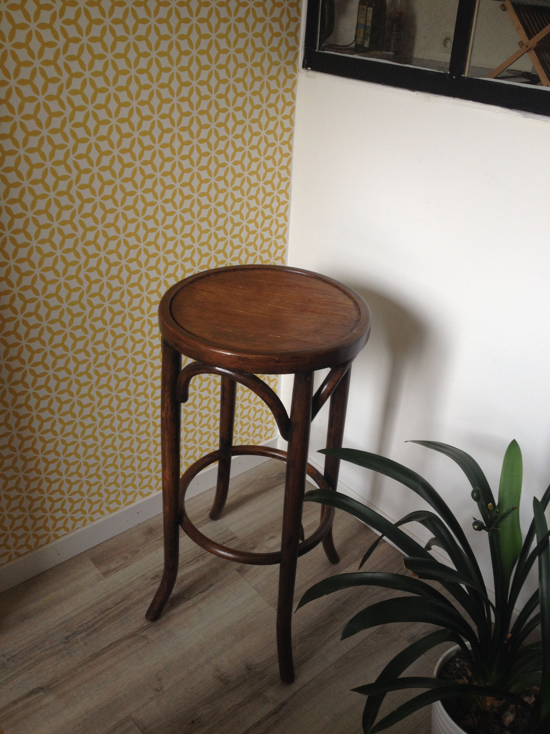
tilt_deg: -29.0
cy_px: 367
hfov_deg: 40.7
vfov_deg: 52.6
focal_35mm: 35
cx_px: 275
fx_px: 741
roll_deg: -2.0
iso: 64
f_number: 2.4
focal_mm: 4.28
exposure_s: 1/40
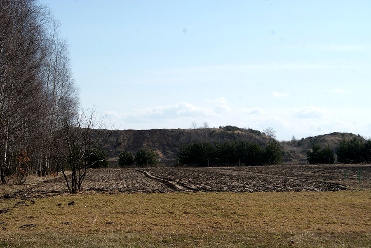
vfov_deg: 13.1
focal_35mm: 105
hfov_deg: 19.4
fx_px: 1083
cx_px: 186
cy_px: 124
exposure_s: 1/160
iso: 100
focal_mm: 70
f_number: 13
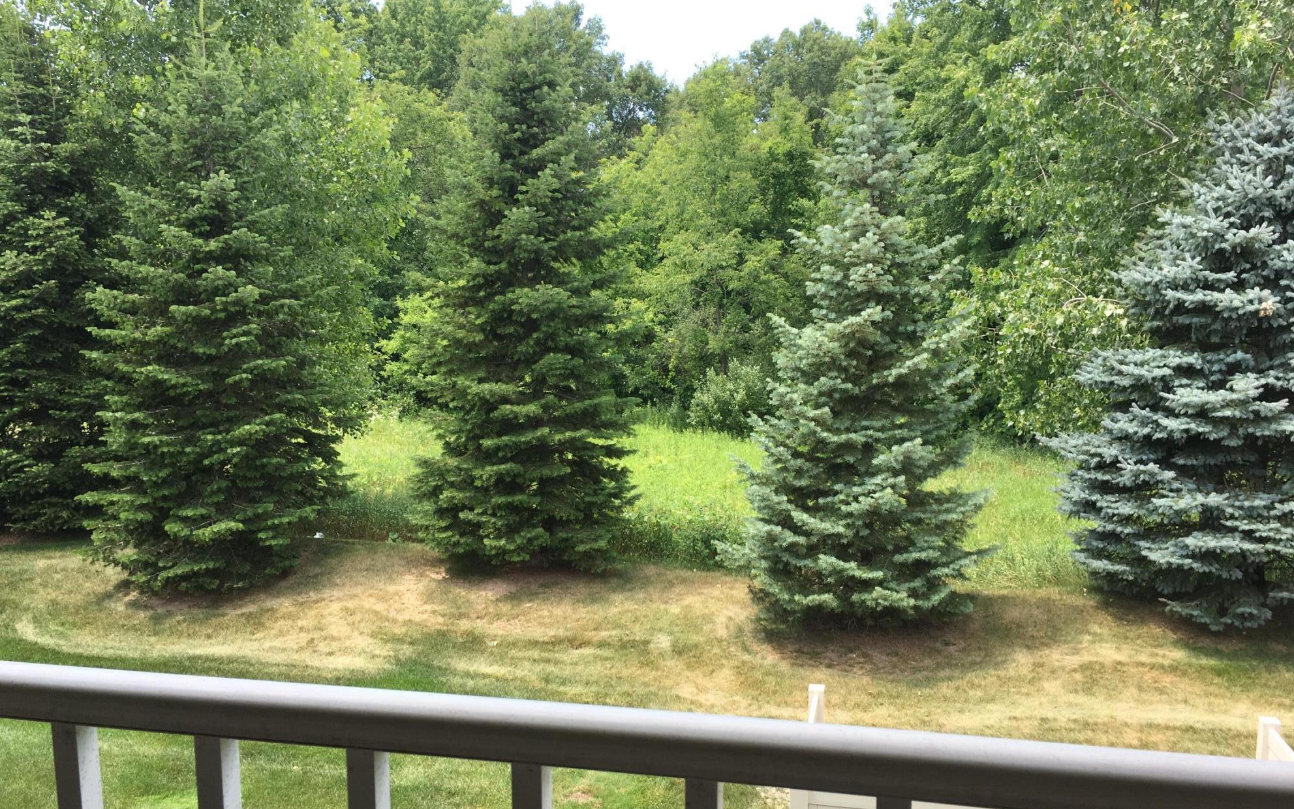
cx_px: 652
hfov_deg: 61.2
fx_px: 1093
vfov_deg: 40.6
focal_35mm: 31
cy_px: 450
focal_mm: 4.15
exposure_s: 1/373
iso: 25
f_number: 2.2
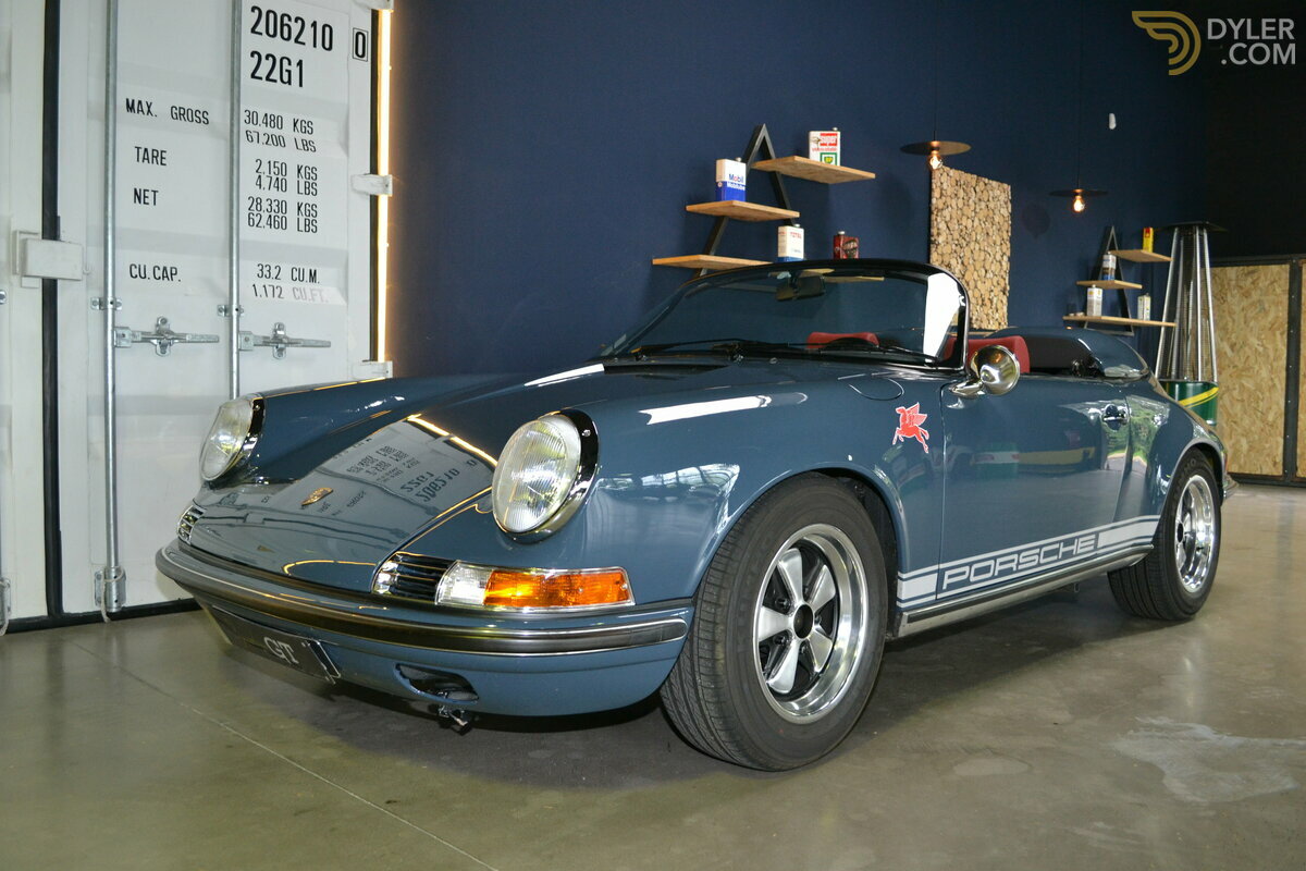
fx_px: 1088
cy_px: 436
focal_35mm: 30
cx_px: 653
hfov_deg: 61.9
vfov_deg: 43.6
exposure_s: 1/60
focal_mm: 20
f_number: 3.8
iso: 1000
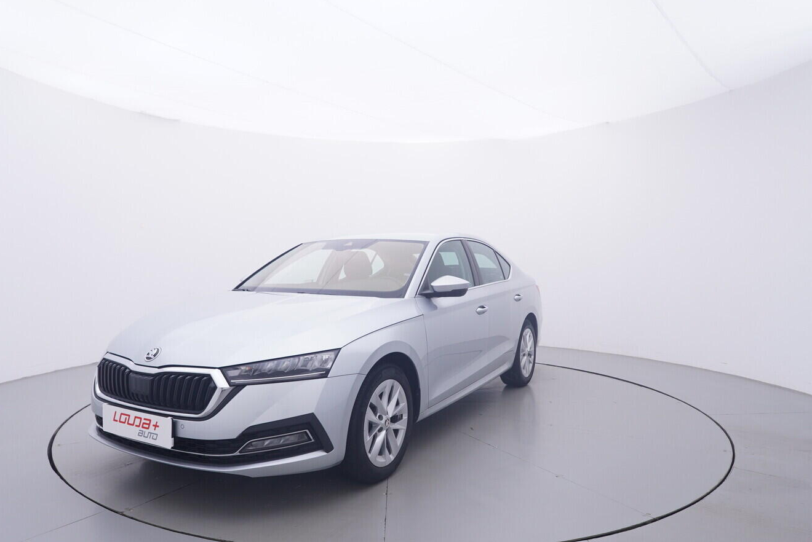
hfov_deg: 72.4
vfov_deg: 52.1
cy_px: 293
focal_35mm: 25
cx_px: 390
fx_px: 554
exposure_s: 1/80
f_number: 5
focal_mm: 15
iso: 200
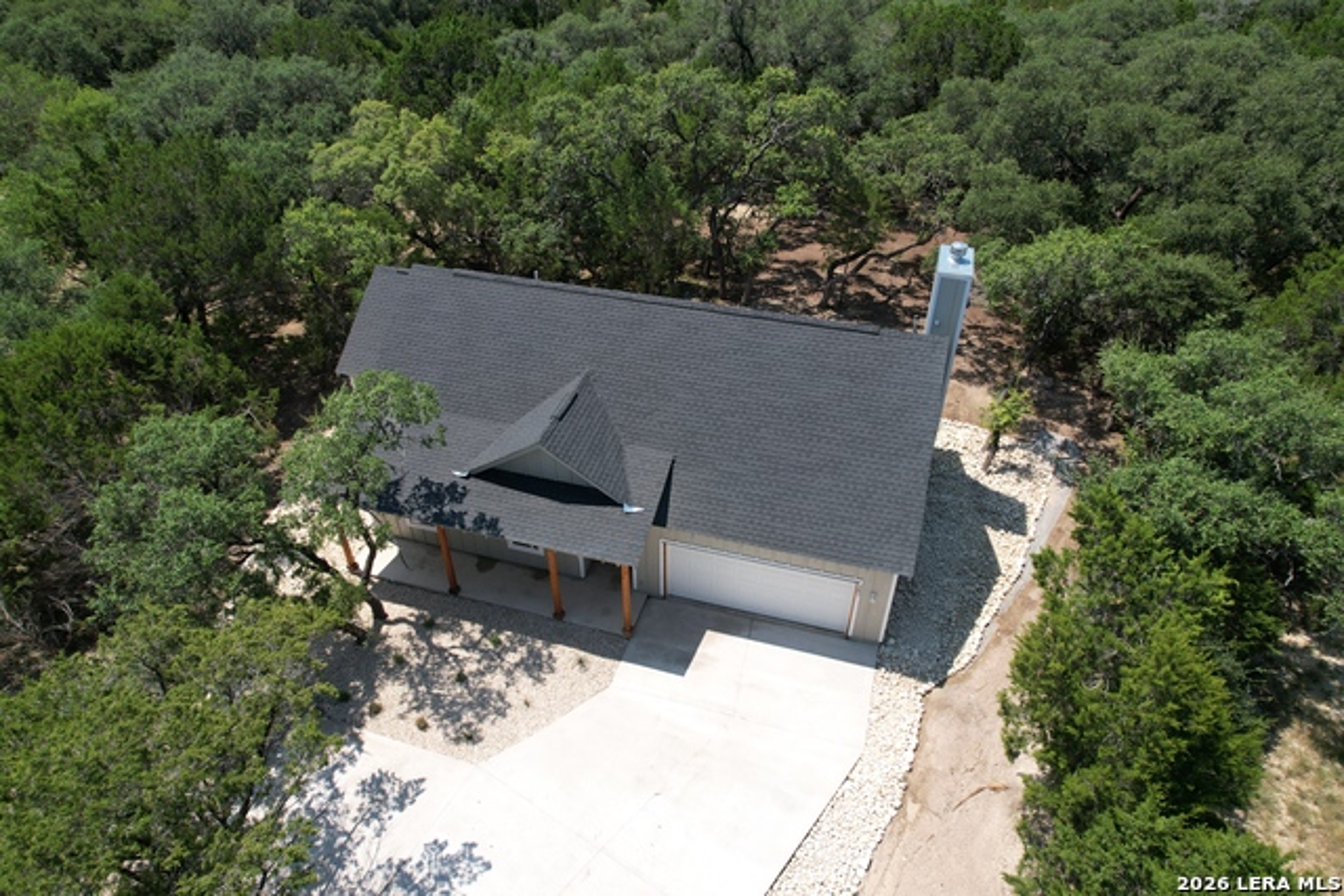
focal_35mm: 22
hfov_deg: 78.6
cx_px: 672
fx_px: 821
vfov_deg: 57.3
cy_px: 448
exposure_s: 1/1600
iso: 100
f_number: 2.8
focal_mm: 8.38
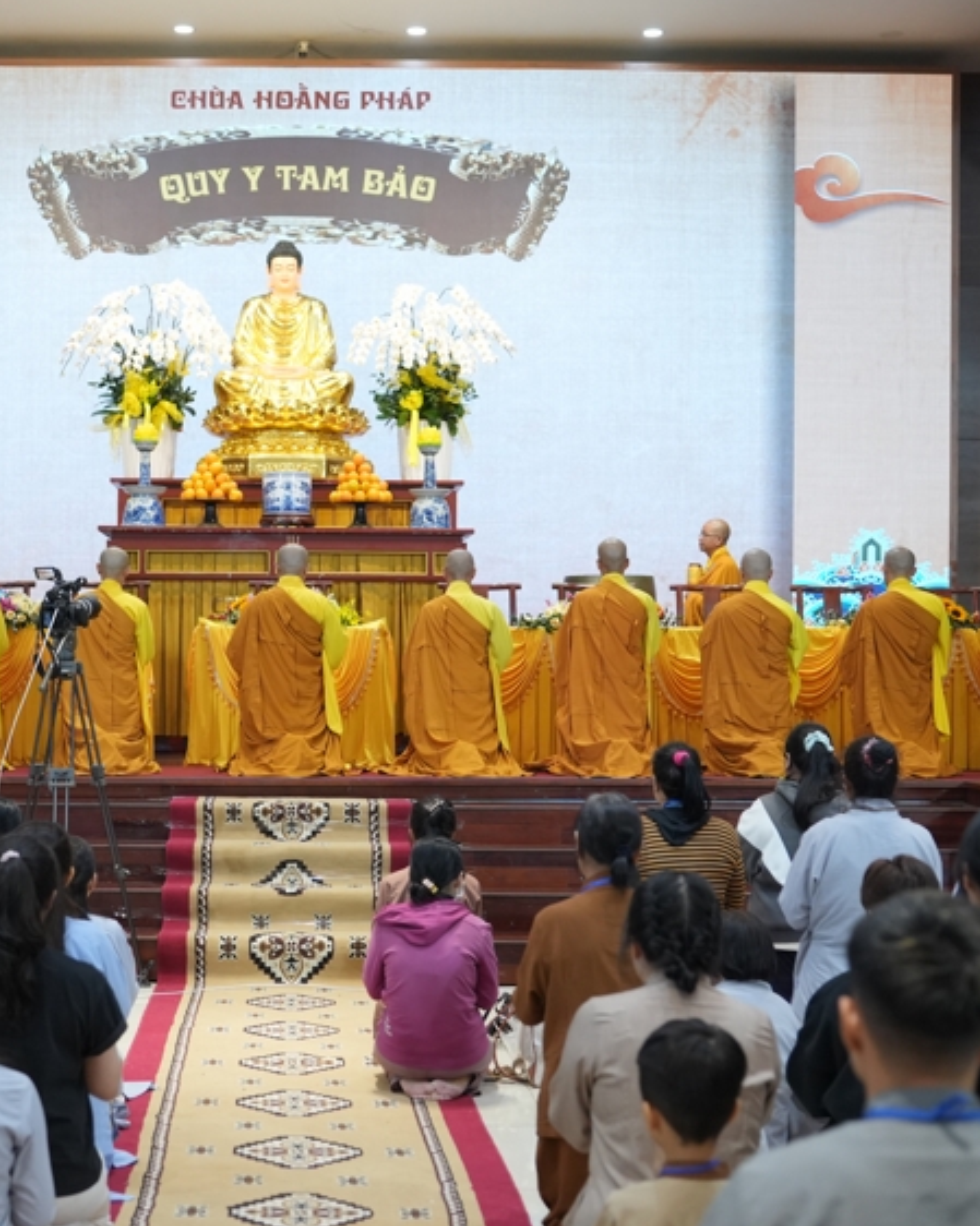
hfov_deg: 26.4
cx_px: 287
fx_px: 2068
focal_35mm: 57
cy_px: 665
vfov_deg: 33.0
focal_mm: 35
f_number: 2.5
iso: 2000
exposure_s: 1/320
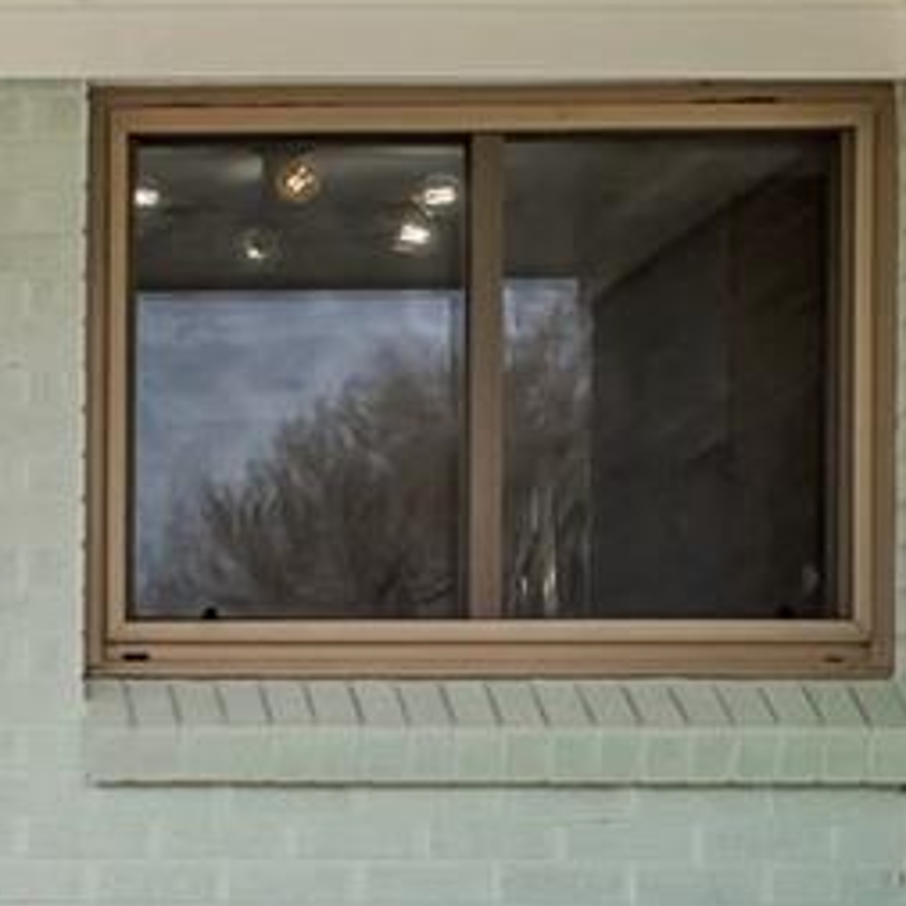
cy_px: 1021
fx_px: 4767
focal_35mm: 161
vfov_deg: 10.7
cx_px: -917
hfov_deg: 10.0
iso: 250
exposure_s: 1/250
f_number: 9
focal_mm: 20
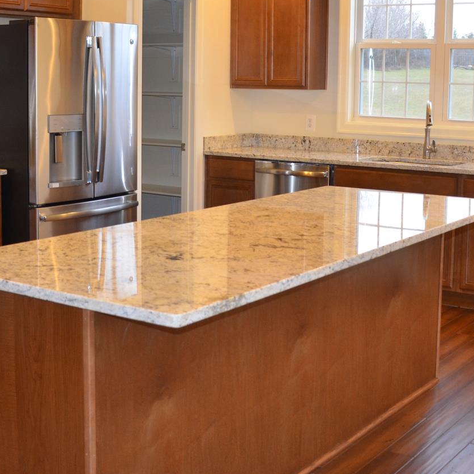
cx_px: 223
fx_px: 868
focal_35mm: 56
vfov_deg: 30.3
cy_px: 159
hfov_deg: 30.6
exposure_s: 1/60
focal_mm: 18
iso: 640
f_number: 3.5
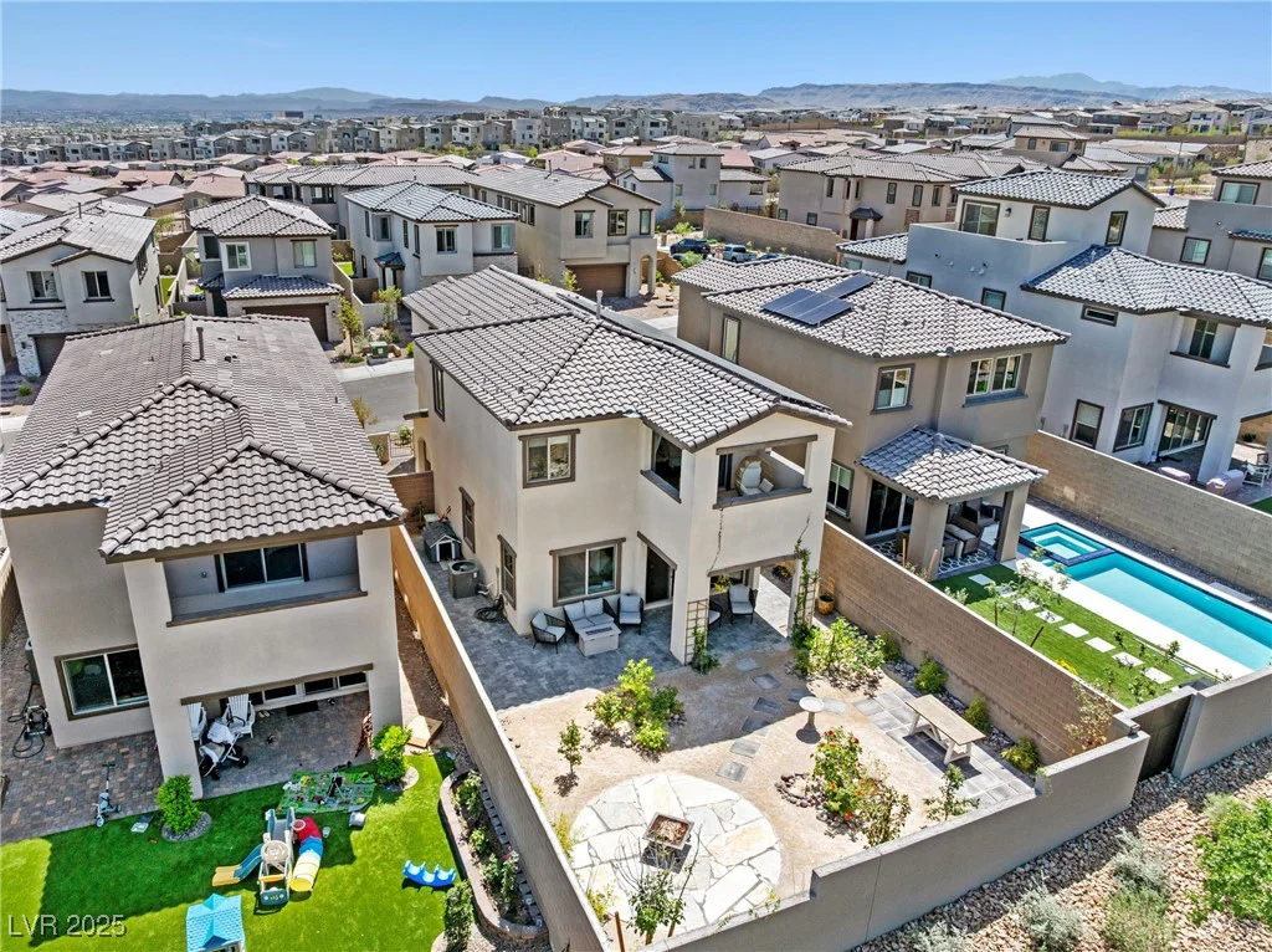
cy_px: 476
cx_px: 636
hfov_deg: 71.6
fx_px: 881
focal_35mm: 24
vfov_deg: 56.7
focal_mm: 12.29
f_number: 2.8
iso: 150
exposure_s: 1/320
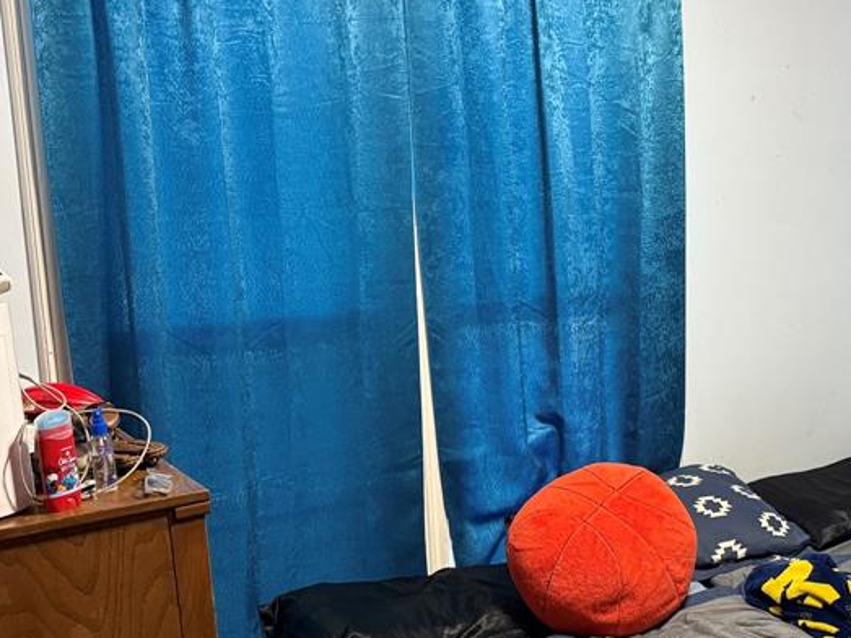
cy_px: 350
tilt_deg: -5.9
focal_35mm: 47
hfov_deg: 39.5
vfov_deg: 30.8
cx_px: 620
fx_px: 1155
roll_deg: +2.8
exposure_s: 1/60
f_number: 1.78
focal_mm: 6.76
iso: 500
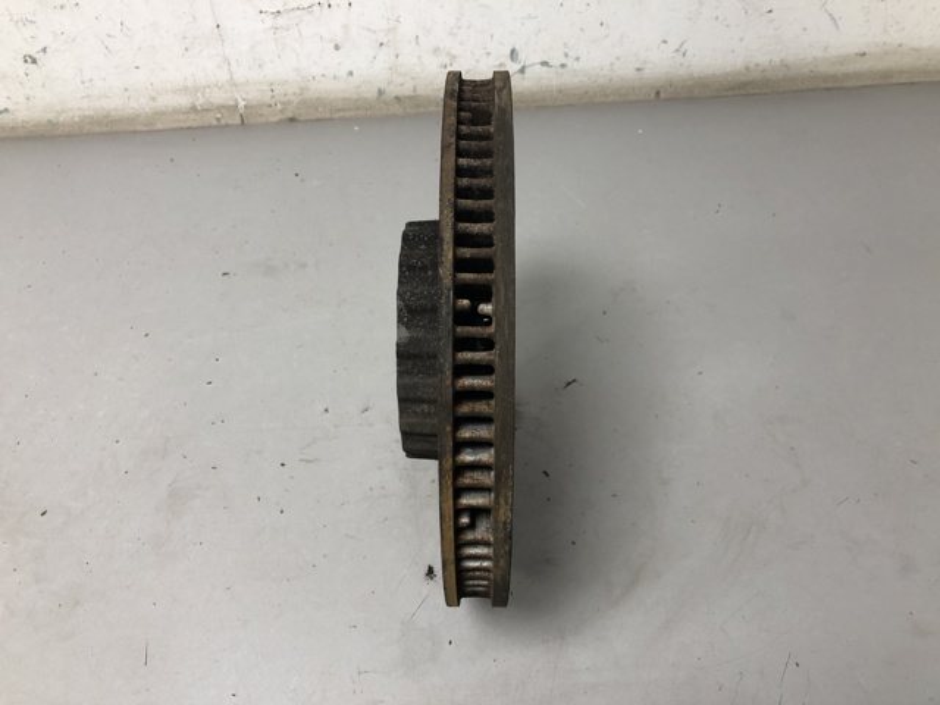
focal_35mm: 28
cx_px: 470
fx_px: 760
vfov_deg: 49.7
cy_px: 352
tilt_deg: -51.1
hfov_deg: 63.4
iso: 40
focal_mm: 4
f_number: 1.8
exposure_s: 1/33
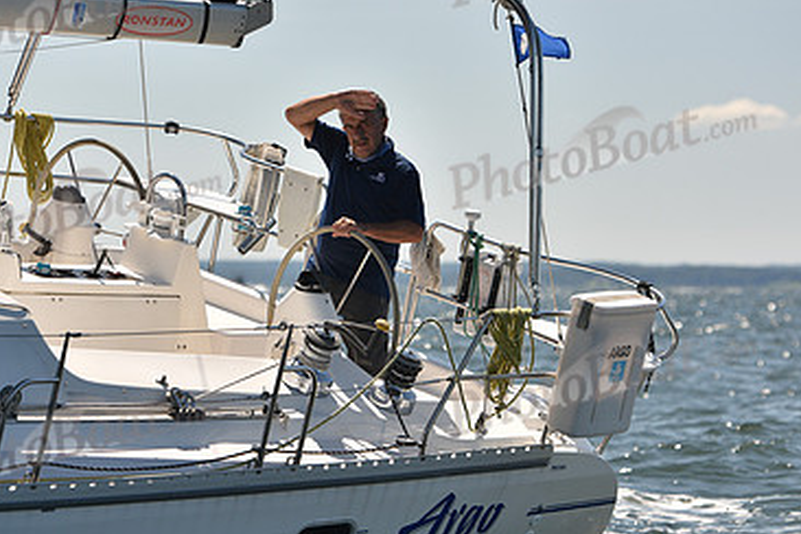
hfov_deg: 9.6
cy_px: 297
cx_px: 337
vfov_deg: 6.4
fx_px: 4761
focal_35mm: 214
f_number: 4.5
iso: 250
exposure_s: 1/1250
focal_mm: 135
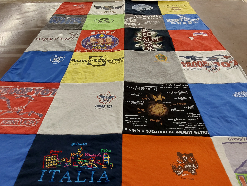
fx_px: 200
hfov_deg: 63.4
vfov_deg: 49.7
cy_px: 93
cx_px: 124
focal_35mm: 28
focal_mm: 2.91
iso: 100
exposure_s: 1/60
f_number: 1.9
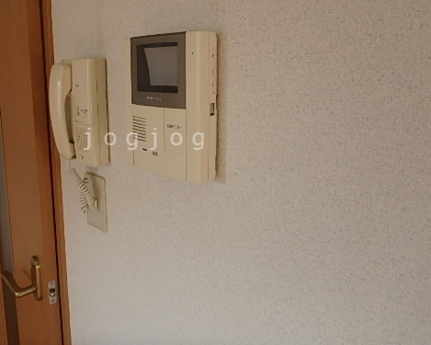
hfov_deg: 60.8
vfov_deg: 51.2
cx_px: 146
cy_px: 139
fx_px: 357
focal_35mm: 28
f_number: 3.5
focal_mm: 3.7
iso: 160
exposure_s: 1/60
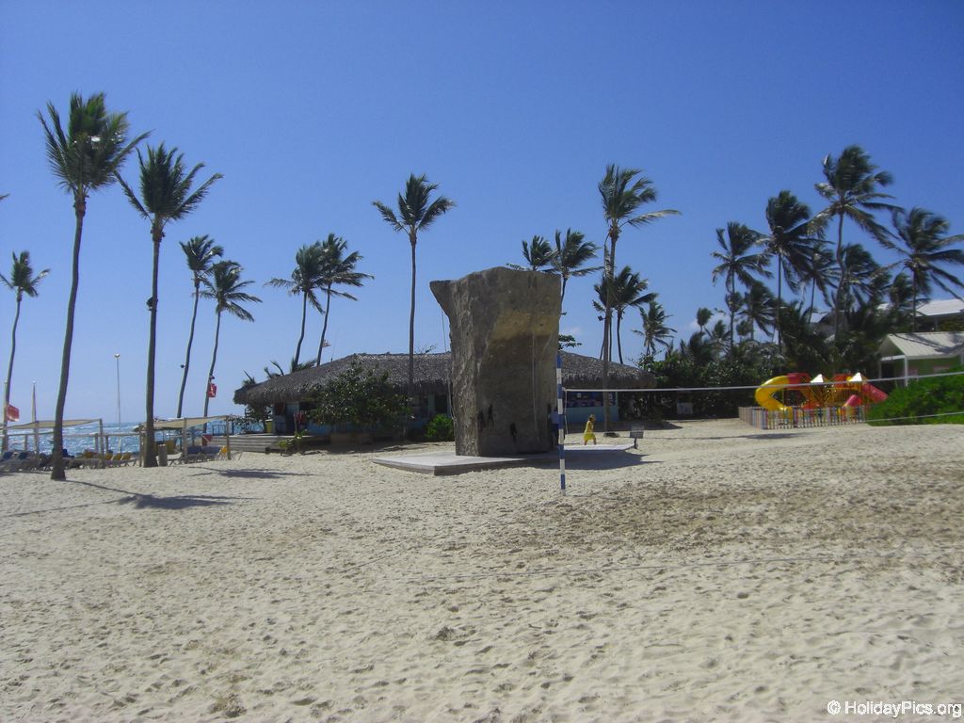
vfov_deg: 37.7
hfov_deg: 49.0
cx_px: 482
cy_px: 362
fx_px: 1058
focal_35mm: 38
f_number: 8
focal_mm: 6.2
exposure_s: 1/400
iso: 64
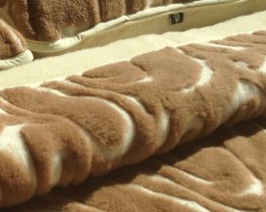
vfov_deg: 19.1
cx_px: 6
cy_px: 139
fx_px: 629
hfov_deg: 23.0
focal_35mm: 80
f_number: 2.4
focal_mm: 4.13
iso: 50
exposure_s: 1/2262
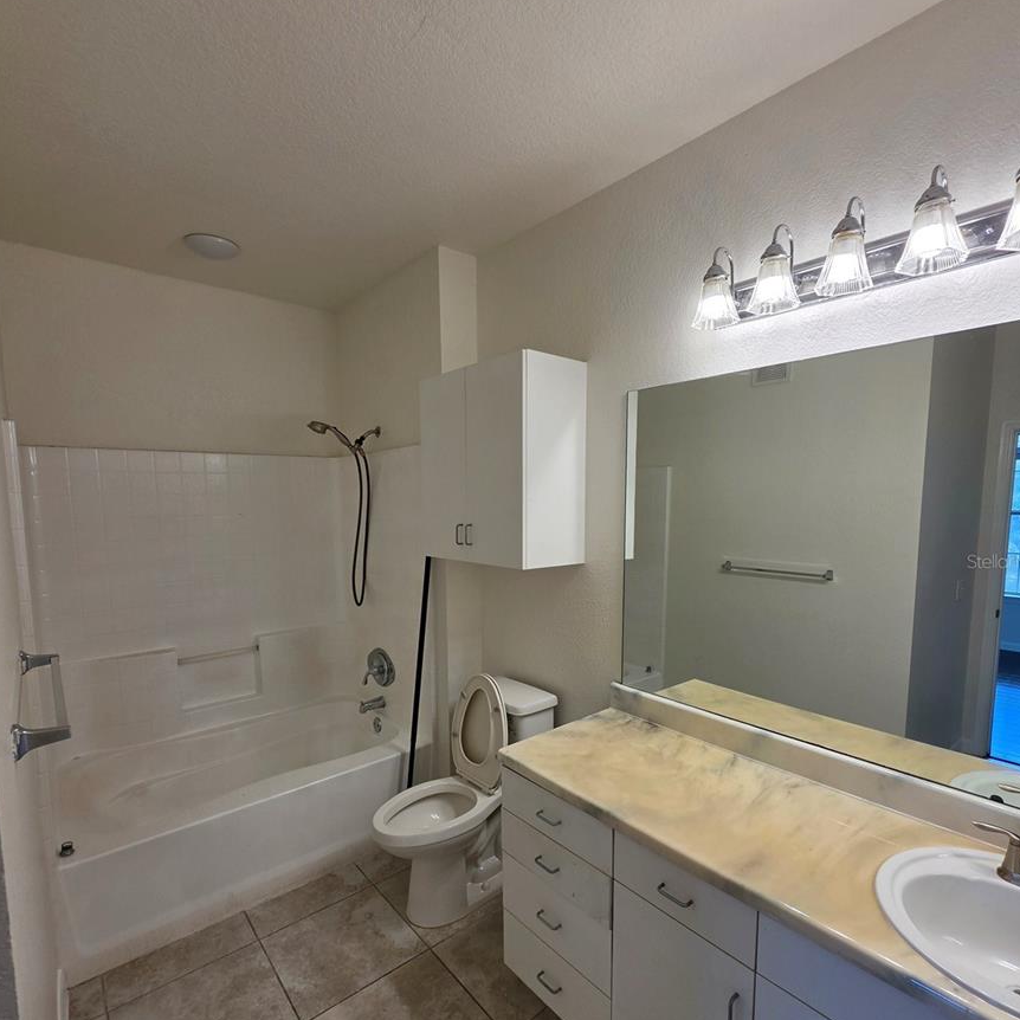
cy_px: 561
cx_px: 518
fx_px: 533
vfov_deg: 87.2
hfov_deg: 87.4
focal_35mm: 16
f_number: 1.9
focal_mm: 2.2
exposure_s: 1/120
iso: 32
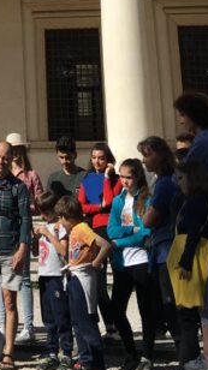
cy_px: -151
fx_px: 1031
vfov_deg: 18.5
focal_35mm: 105
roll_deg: -0.1
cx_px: -94
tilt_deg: +20.4
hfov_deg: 11.1
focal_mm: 4.15
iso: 25
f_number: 2.2
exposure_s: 1/2564
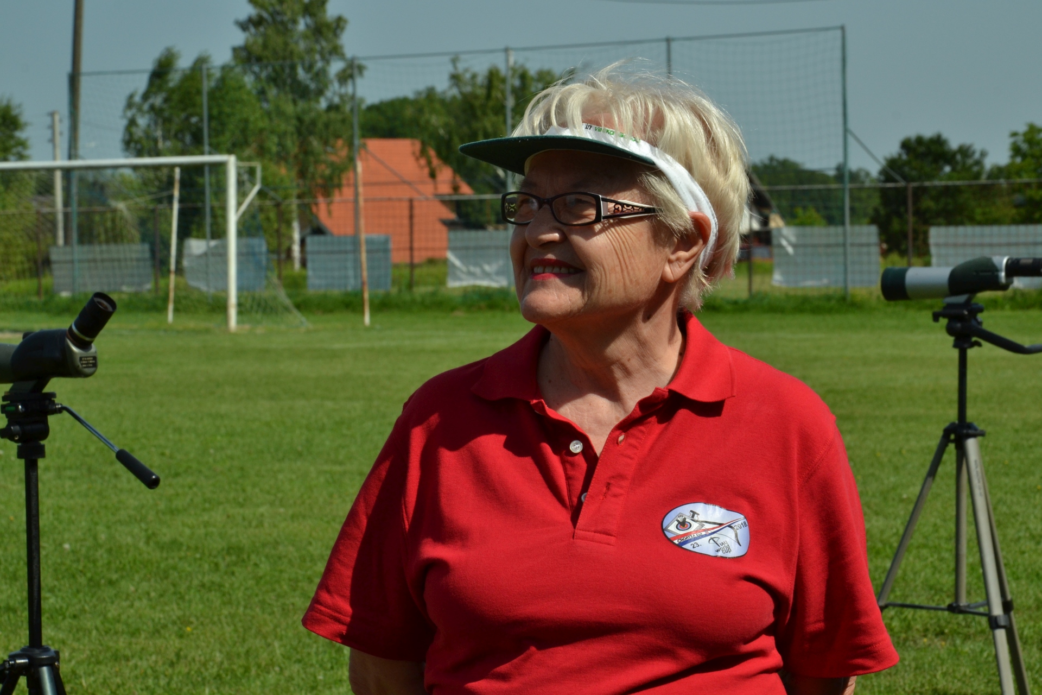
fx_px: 3256
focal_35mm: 112
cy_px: 348
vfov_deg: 12.2
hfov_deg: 18.2
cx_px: 521
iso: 400
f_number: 14
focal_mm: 75
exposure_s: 1/640
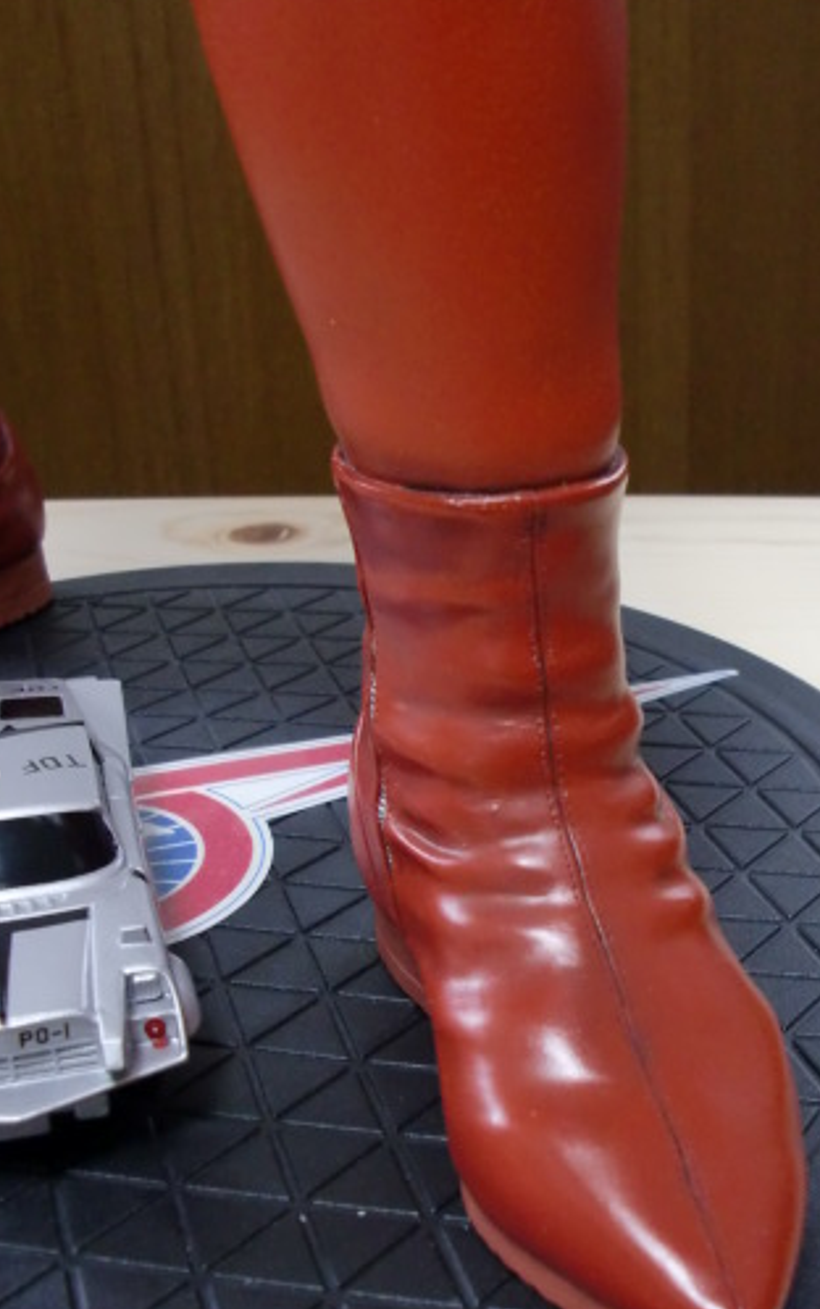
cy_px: 760
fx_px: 1749
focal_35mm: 49
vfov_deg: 40.9
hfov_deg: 26.3
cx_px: 526
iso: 400
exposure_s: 1/40
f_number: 2.8
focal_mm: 6.3
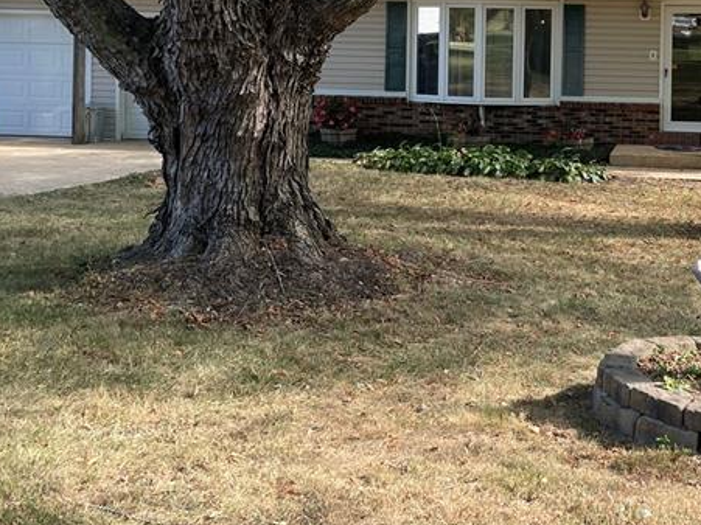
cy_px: 57
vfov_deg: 24.1
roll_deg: -0.7
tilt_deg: +0.2
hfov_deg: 31.9
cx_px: 558
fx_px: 1194
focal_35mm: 59
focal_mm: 4.2
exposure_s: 1/615
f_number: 1.6
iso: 32
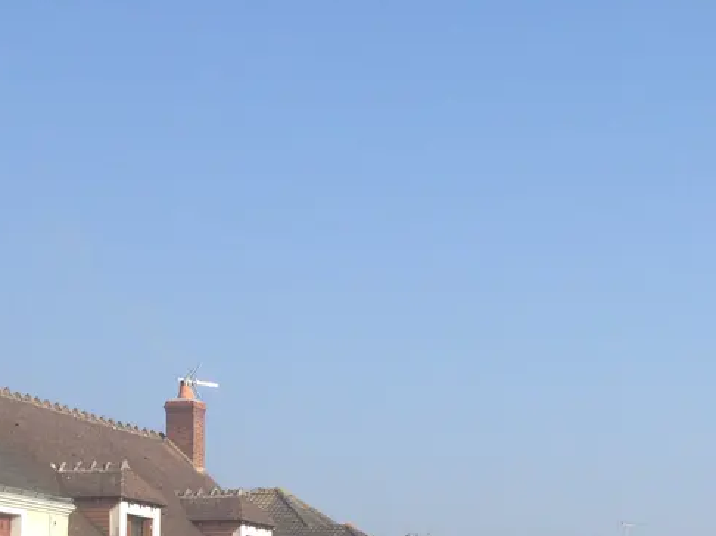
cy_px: 598
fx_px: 1799
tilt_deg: +2.8
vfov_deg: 16.4
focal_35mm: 87
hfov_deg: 21.1
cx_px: 834
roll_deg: -0.6
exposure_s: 1/1043
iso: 50
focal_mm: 4.12
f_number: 2.4
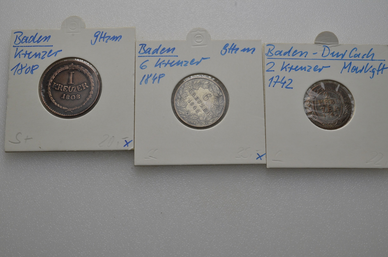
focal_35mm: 48
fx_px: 516
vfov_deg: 28.0
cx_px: 194
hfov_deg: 41.2
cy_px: 128
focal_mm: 32
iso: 400
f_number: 14
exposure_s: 1/250
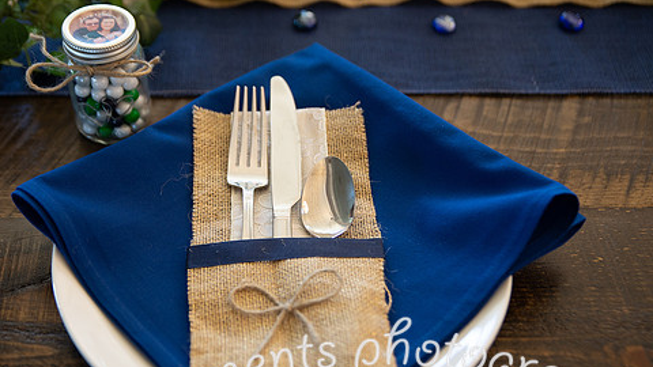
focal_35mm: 57
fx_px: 987
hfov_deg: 36.6
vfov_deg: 21.1
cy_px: 214
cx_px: 286
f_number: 2.8
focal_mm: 45
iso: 640
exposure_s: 1/160
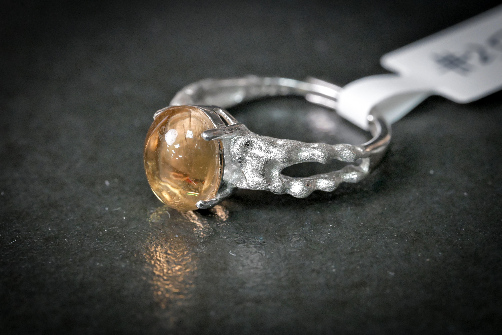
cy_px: 168
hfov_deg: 19.5
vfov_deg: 13.0
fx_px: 1464
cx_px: 251
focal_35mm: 105
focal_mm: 105
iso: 12800
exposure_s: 1/125
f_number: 16
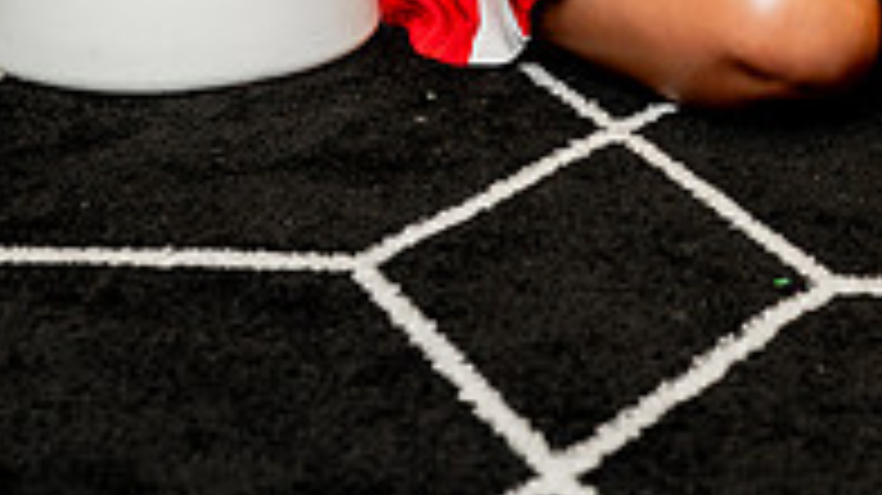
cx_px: 477
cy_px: -508
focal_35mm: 106
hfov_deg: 20.2
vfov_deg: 10.5
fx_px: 2478
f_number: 4
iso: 800
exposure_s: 1/250
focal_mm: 44
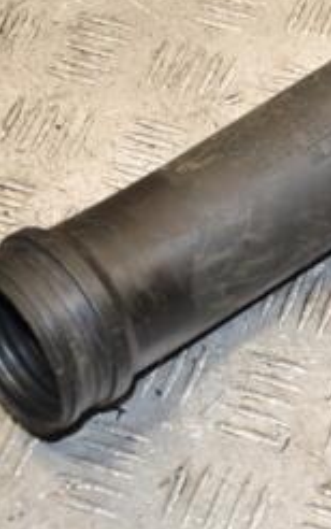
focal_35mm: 112
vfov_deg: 18.6
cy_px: 277
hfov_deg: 11.1
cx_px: 539
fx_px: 1615
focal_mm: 30
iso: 800
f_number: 5
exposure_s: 1/200
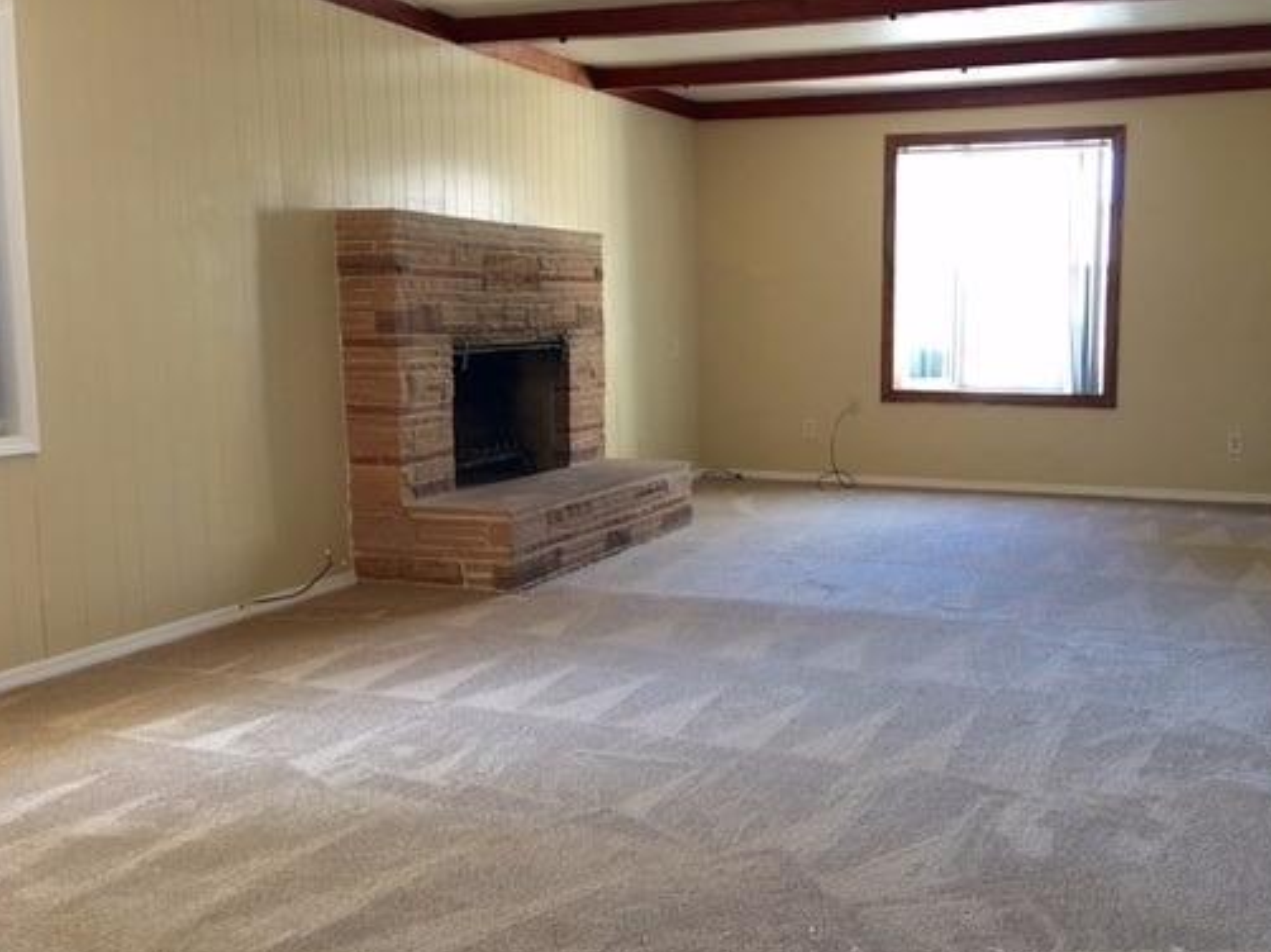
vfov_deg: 38.6
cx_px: 780
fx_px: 1358
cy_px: 484
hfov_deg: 49.8
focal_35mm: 37
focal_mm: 4.15
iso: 50
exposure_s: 1/15
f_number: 2.2
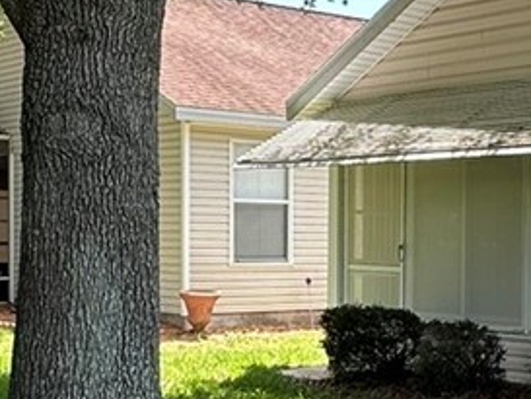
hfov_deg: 23.3
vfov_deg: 18.0
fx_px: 1258
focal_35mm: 82
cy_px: 267
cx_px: 465
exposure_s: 1/217
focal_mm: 2.22
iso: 40
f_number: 2.2
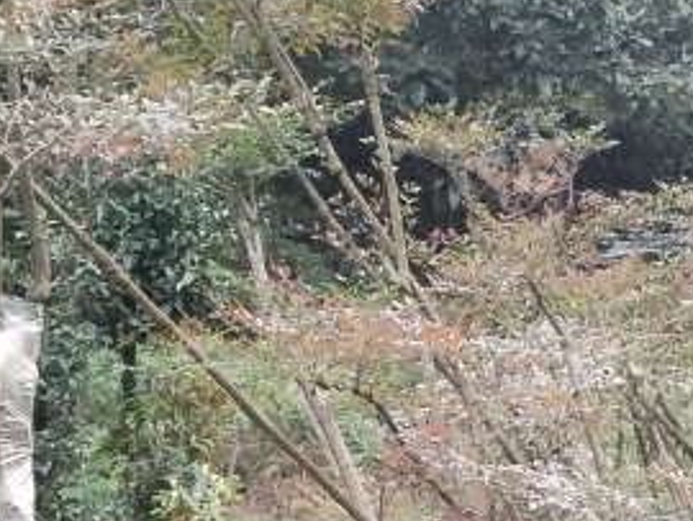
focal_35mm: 151
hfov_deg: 13.0
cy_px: 660
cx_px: 626
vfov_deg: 9.7
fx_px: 3026
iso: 923
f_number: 1.8
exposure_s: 1/25
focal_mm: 4.75
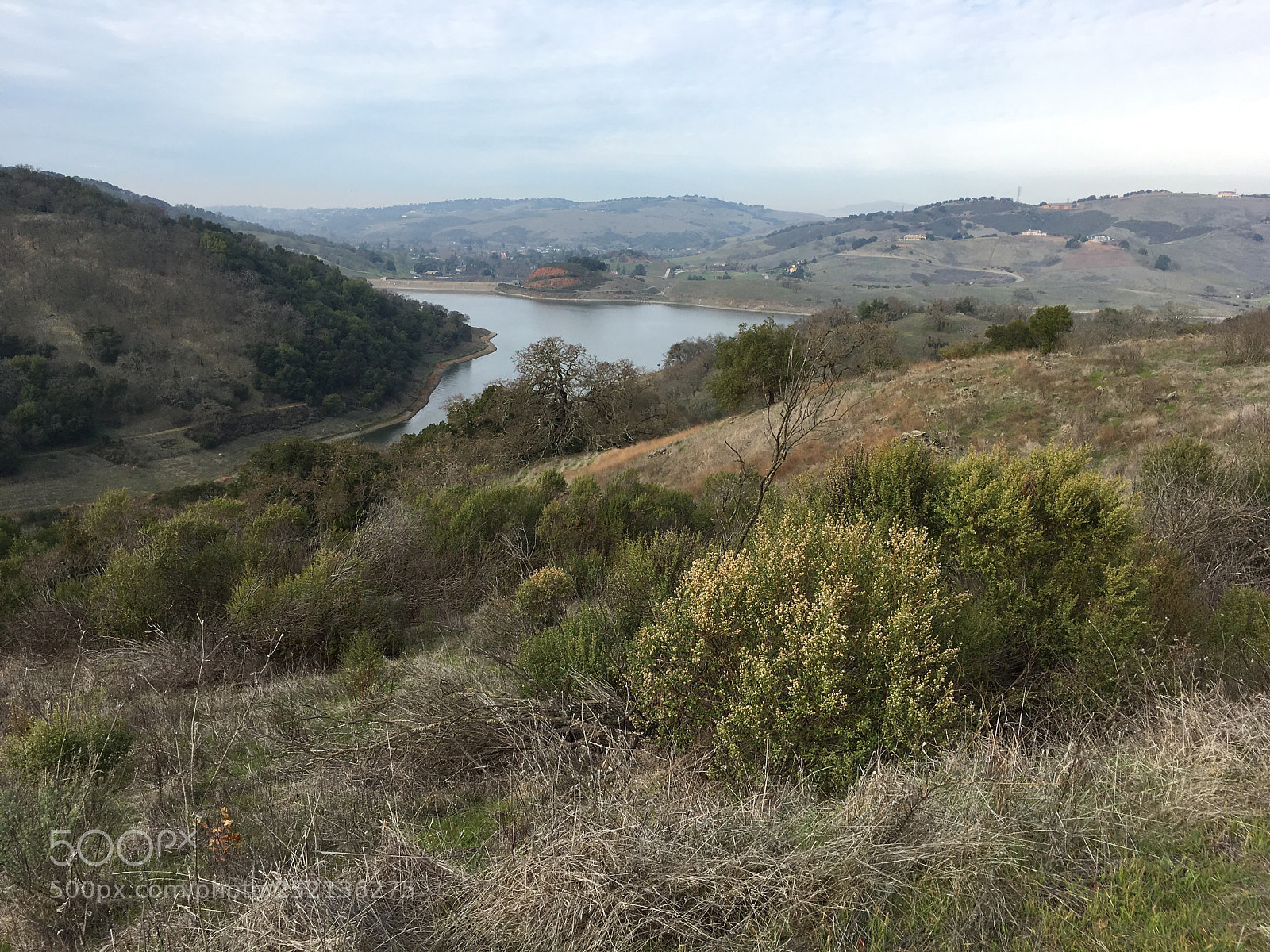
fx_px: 1064
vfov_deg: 48.2
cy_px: 476
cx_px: 635
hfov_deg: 61.7
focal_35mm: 29
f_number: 2.2
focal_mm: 4.15
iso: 25
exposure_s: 1/1012
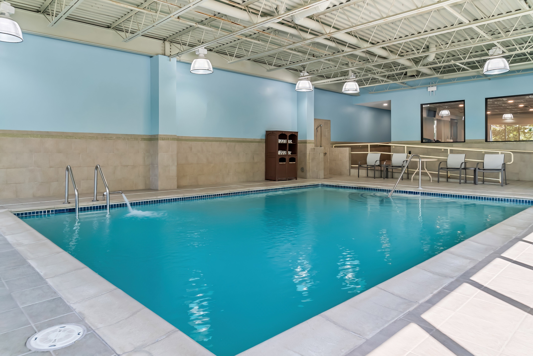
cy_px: 178
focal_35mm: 24
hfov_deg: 73.7
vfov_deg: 53.2
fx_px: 355
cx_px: 266
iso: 400
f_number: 10
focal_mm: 24
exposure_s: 1/6
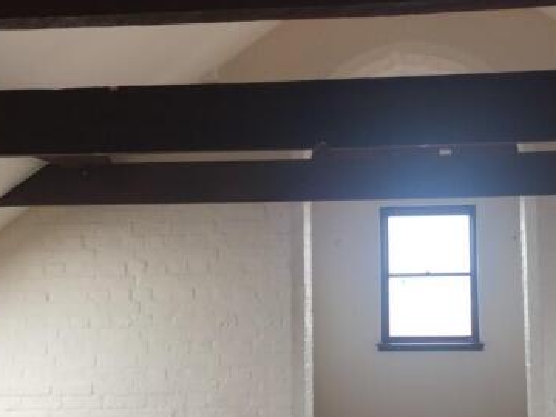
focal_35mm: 47
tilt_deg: +4.2
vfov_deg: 30.8
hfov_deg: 39.8
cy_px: 259
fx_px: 755
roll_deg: -0.7
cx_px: 381
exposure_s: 1/50
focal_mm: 4.15
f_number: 2.2
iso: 32
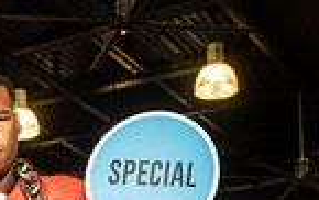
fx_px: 1262
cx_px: -2
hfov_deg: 14.2
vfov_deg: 8.5
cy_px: 442
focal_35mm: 145
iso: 500
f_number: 5.6
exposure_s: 1/250
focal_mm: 46
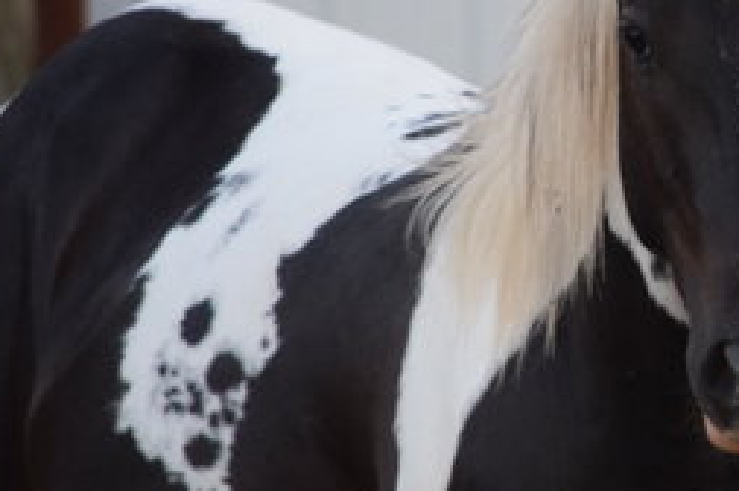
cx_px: 692
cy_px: 110
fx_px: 18246
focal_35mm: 890
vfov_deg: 1.5
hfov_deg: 2.3
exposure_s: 1/500
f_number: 5.6
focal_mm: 300
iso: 1800
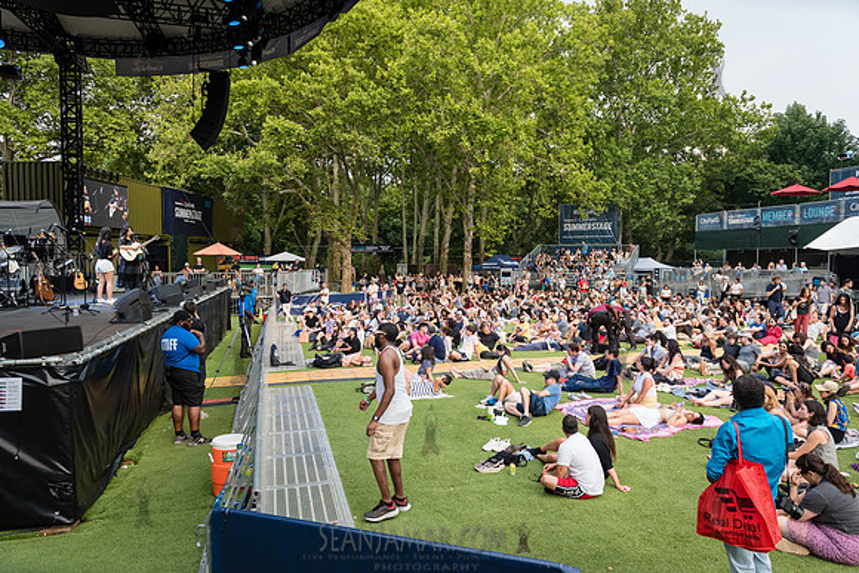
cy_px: 286
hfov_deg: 73.1
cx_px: 430
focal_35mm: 24
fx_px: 580
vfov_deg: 52.6
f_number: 3.5
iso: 500
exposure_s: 1/500
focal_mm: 24
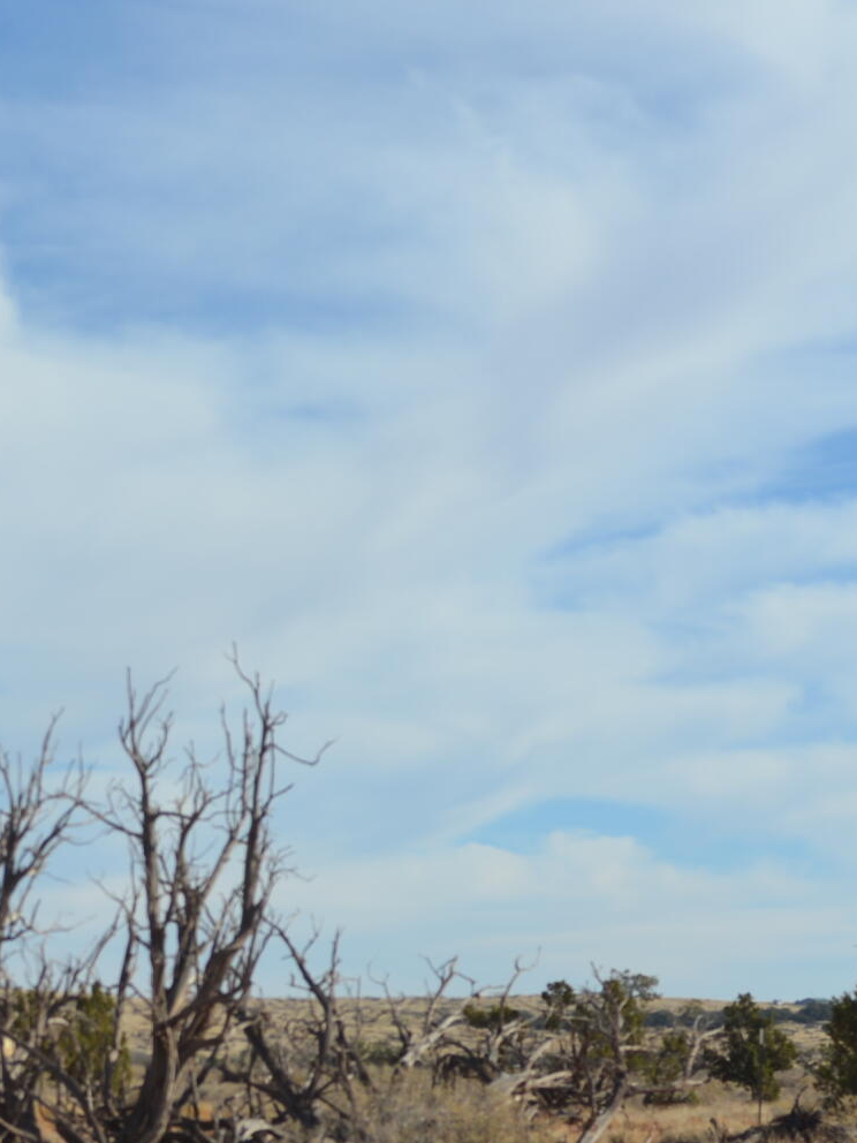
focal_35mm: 128
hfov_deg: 11.3
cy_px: 921
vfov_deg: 15.3
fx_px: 4225
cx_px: -288
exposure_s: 1/320
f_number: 9
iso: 100
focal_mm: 44
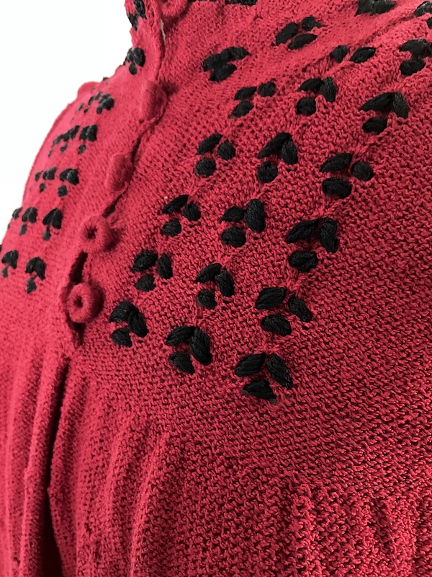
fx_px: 483
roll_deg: +0.0
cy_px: 288
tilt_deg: -11.3
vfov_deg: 61.7
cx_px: 216
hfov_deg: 48.2
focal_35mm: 29
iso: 640
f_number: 1.8
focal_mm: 3
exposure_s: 1/23
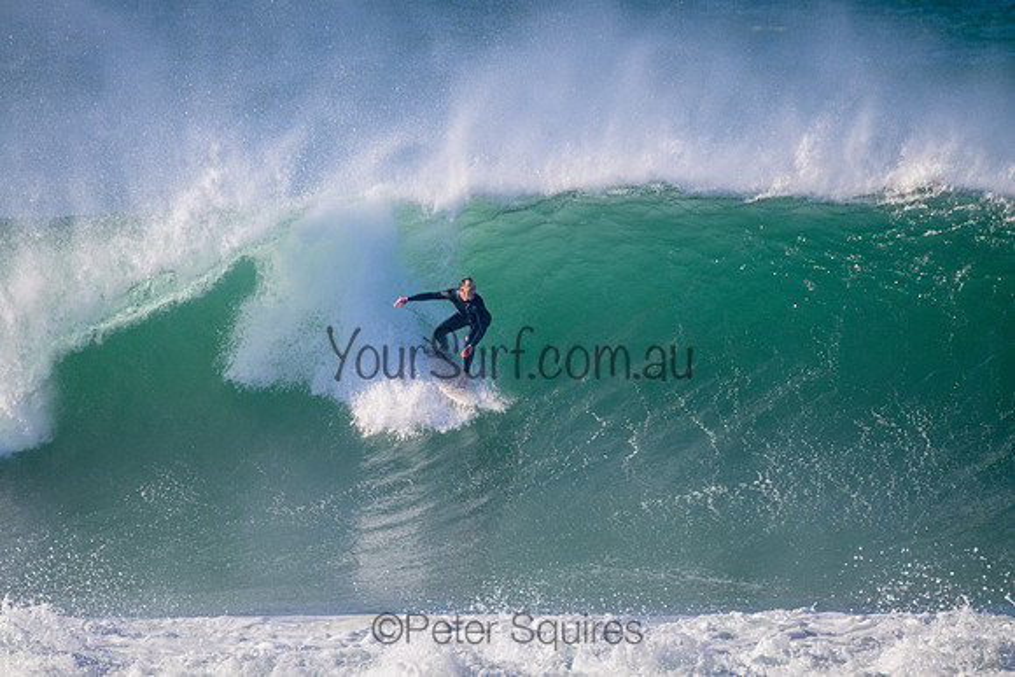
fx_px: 22560
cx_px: 508
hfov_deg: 2.6
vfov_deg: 1.7
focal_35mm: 800
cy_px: 338
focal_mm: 800
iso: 2000
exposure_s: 1/2000
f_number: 11
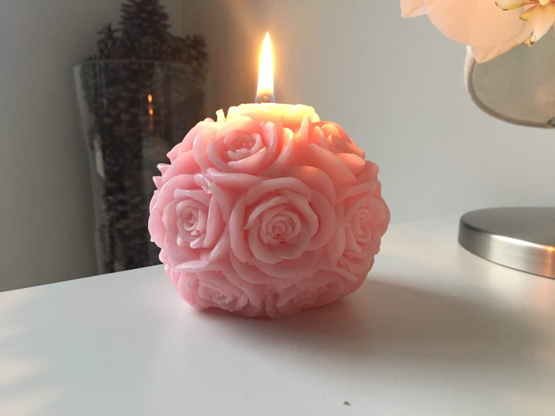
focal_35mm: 29
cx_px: 278
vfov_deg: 48.2
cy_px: 208
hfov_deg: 61.7
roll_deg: +0.2
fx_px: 465
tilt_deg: -8.8
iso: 160
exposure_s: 1/33
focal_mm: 4.15
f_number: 2.2
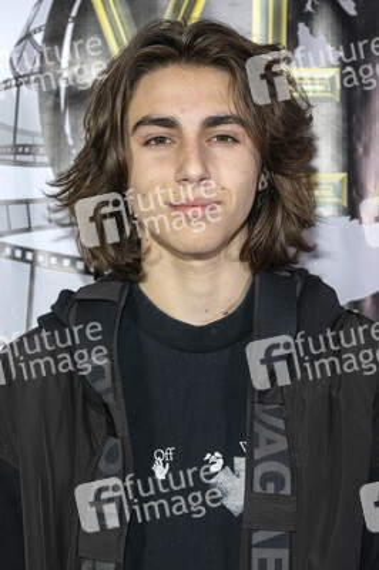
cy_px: 285
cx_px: 190
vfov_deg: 23.9
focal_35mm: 85
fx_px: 1345
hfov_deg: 16.0
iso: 800
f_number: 5.6
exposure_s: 1/200
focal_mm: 85
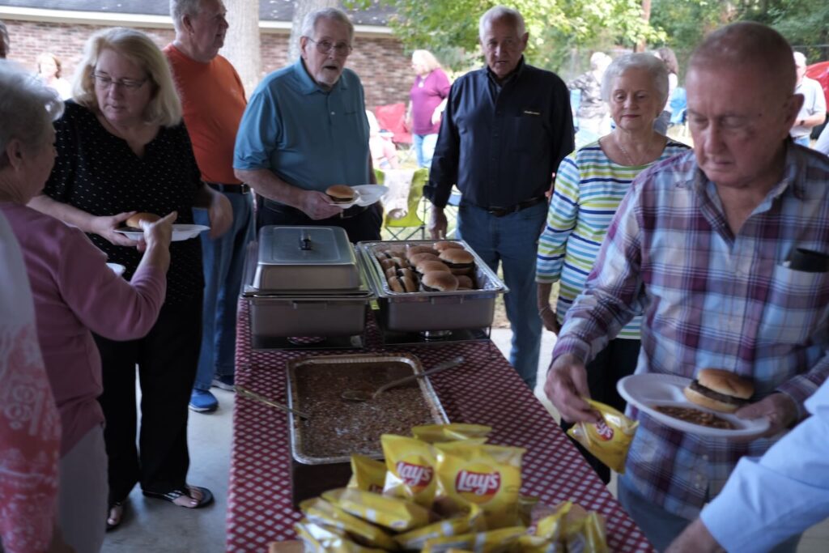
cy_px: 276
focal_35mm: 35
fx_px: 806
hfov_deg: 54.4
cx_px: 414
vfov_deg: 37.9
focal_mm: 23
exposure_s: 1/80
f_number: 2.2
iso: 160
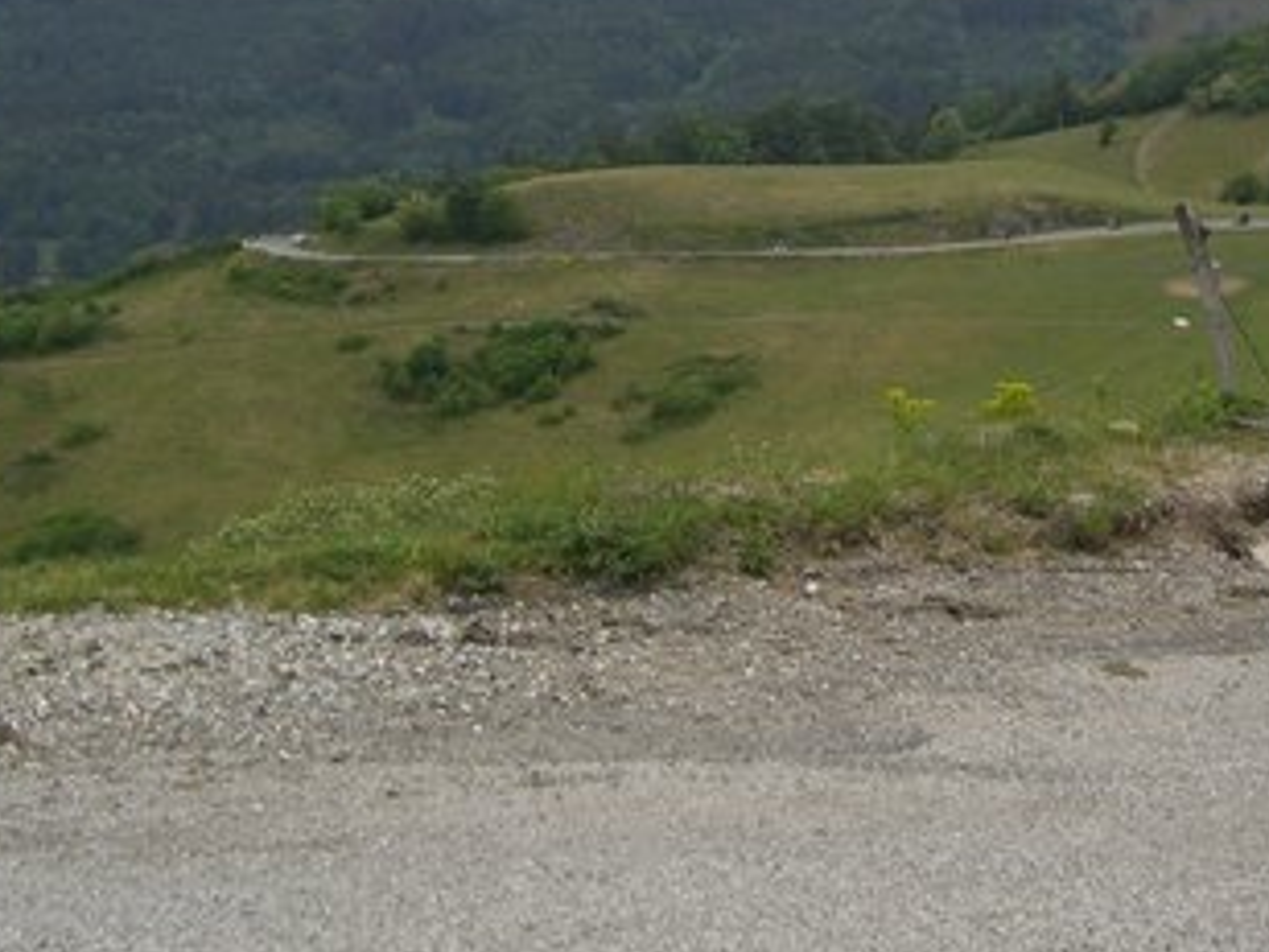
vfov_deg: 19.7
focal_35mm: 74
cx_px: 779
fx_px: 2713
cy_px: 206
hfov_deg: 26.3
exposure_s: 1/250
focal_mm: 6.2
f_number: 2.7
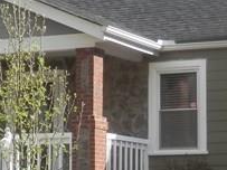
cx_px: 67
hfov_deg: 10.6
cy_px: 87
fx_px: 1226
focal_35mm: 187
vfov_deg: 7.9
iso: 80
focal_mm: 6.6
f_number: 3.6
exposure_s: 1/500
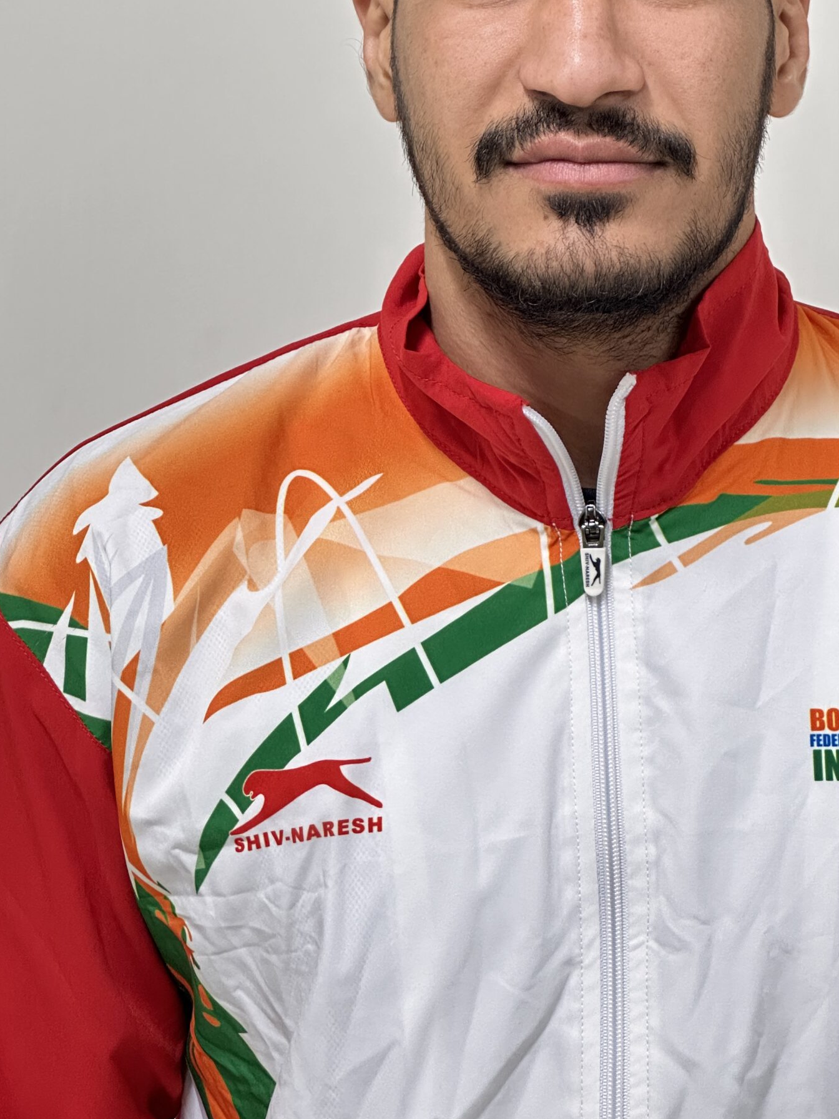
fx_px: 3555
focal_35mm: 110
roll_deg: -0.4
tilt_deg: -5.4
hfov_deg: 13.4
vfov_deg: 17.8
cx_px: 583
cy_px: 338
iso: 320
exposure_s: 1/50
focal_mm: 9
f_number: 2.8
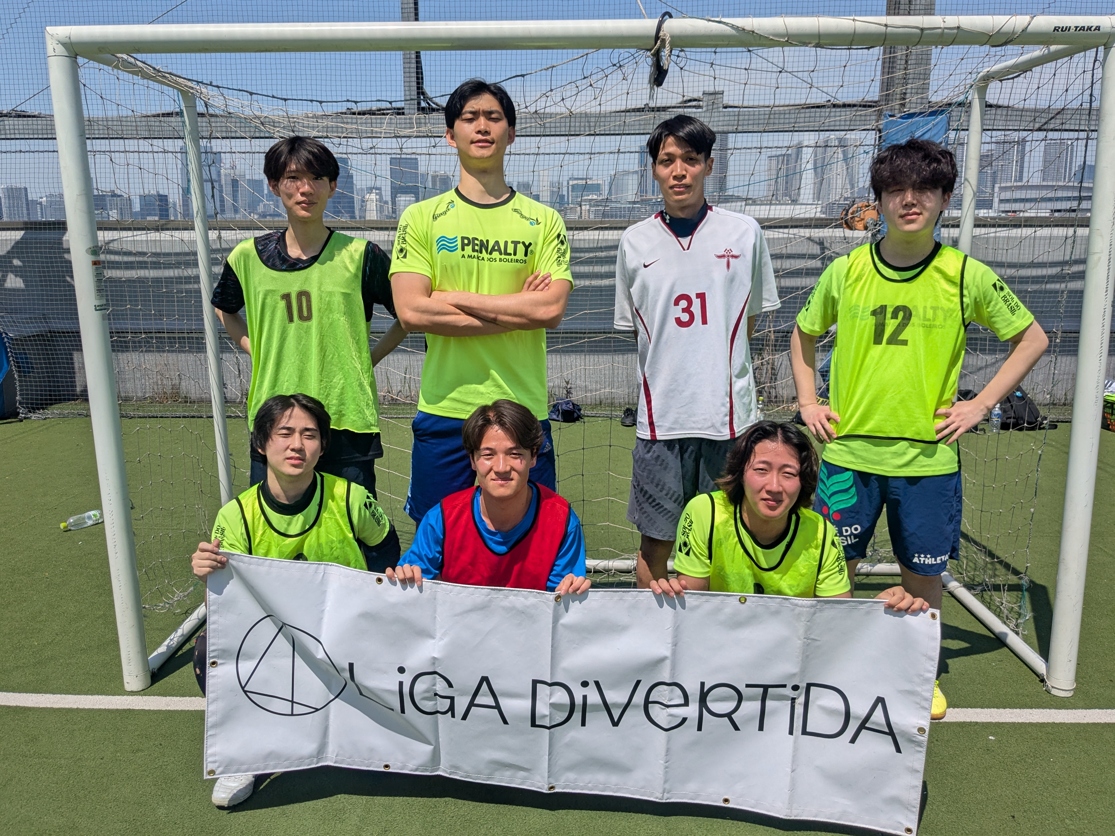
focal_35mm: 28
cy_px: 408
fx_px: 902
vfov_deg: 49.7
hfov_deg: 63.4
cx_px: 541
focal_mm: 4.38
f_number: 1.73
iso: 51
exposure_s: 1/5848
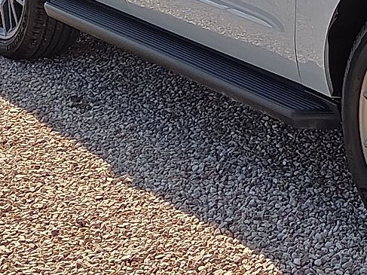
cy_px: -81
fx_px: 1219
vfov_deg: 12.5
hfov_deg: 16.3
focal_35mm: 115
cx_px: 469
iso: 25
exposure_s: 1/2500
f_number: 1.8
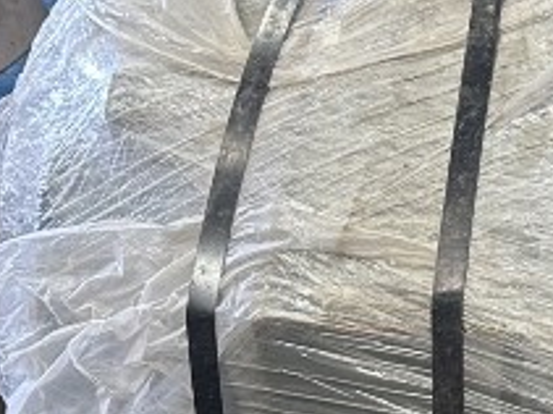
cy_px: 333
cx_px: 933
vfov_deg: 12.9
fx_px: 1820
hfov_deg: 15.3
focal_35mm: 114
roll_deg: -0.6
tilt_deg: -42.6
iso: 160
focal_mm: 6.86
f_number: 1.78
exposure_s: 1/120
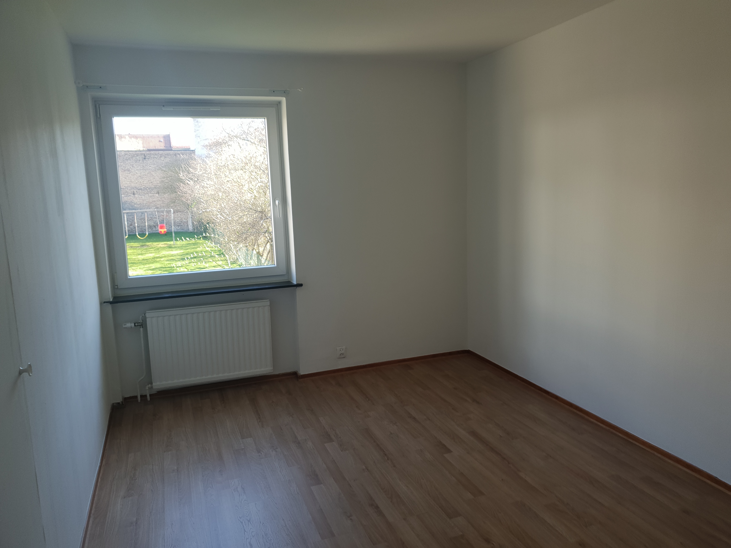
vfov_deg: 53.1
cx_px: 366
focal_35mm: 26
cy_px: 274
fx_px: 549
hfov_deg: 67.3
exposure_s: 1/101
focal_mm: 4.3
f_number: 1.5
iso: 50
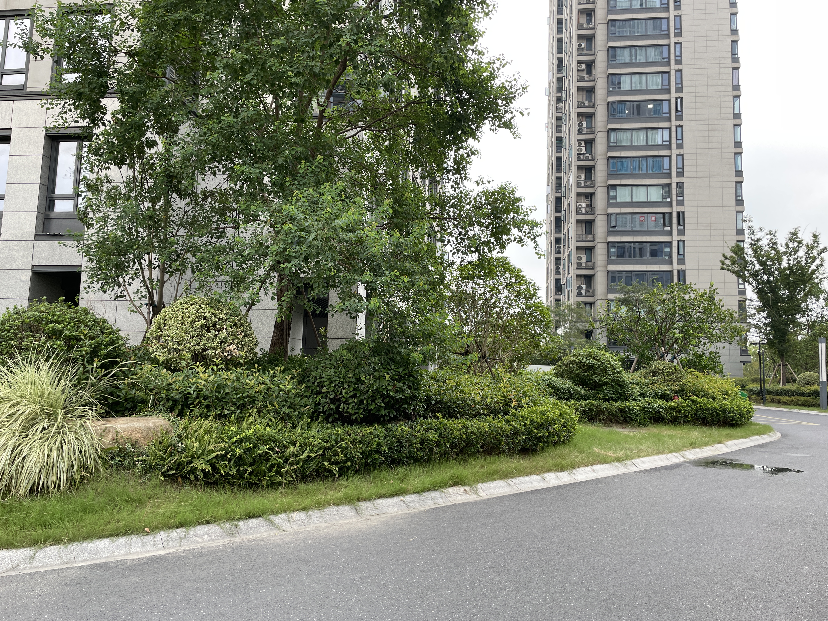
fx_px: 622
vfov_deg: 53.1
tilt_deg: +6.3
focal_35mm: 26
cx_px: 414
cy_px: 310
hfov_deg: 67.3
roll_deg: -1.7
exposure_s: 1/135
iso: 32
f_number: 1.6
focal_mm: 4.2
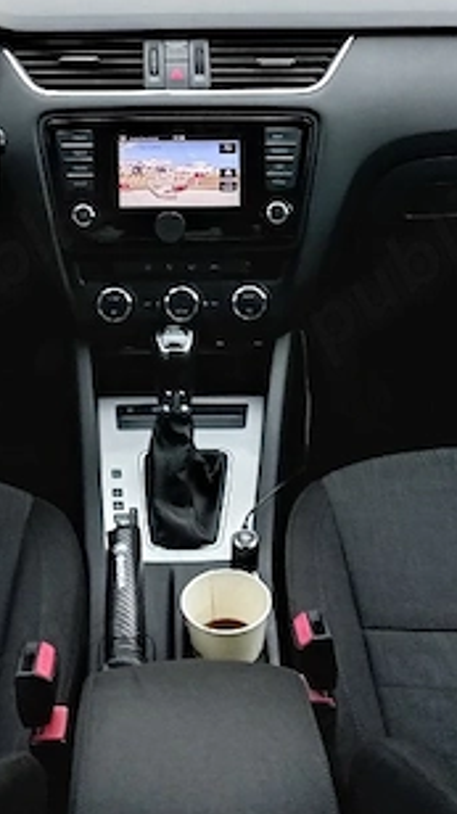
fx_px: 1143
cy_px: 234
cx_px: 170
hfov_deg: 22.6
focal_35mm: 53
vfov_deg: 38.5
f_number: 1.8
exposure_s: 1/25
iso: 220
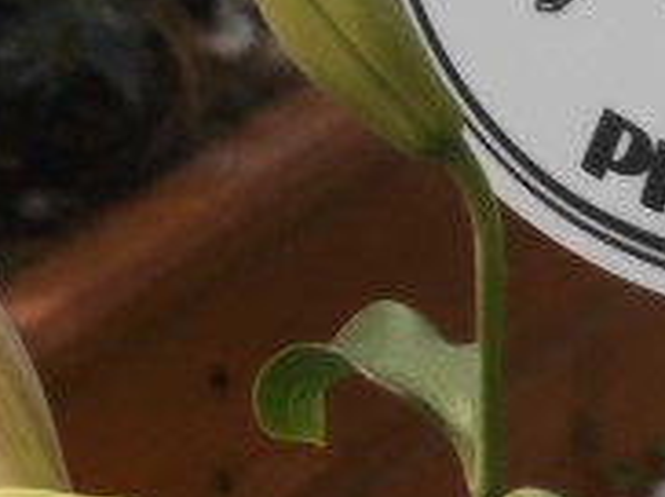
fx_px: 13372
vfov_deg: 2.1
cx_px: 976
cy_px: -245
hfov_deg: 2.8
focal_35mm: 697
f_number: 5.8
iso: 80
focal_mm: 35.05
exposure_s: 1/640
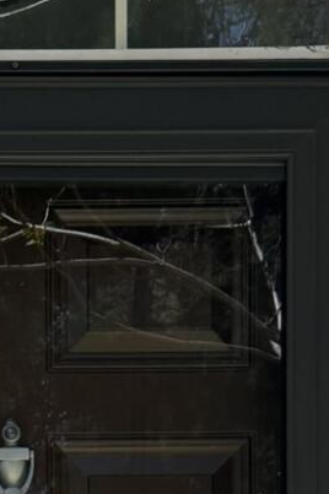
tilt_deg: +2.3
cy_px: 664
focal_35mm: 124
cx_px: -10
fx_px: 1703
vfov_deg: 15.6
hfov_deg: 10.9
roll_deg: -0.4
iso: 100
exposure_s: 1/2299
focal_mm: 6.76
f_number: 1.78
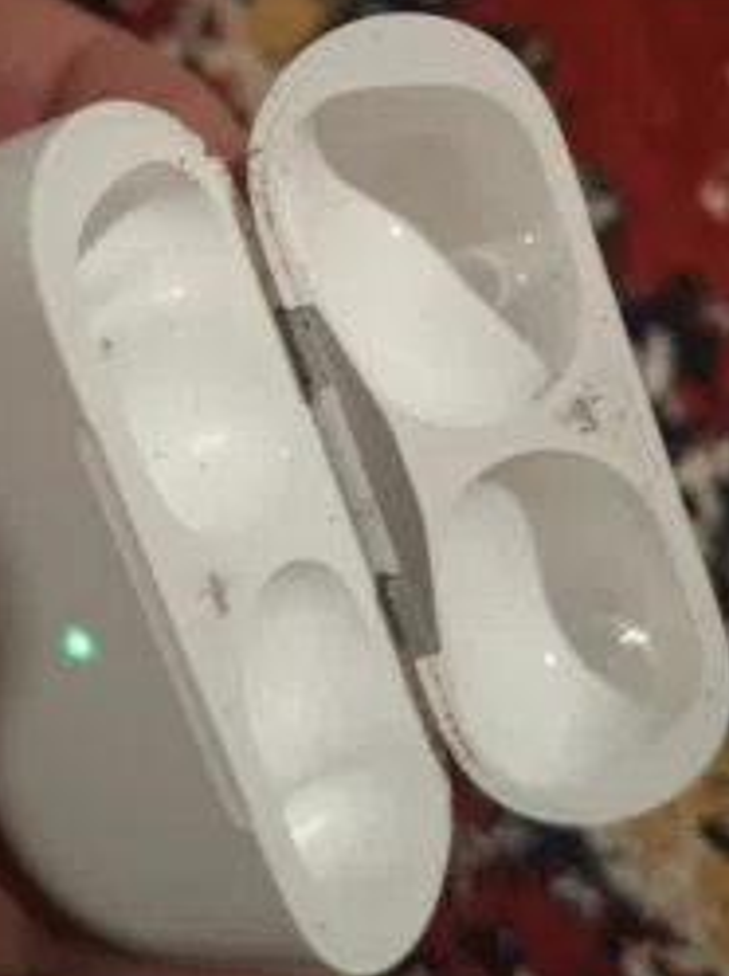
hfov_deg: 38.4
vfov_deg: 49.1
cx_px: 443
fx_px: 1042
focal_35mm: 37
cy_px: 306
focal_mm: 5.54
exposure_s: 1/25
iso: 320
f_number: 1.8
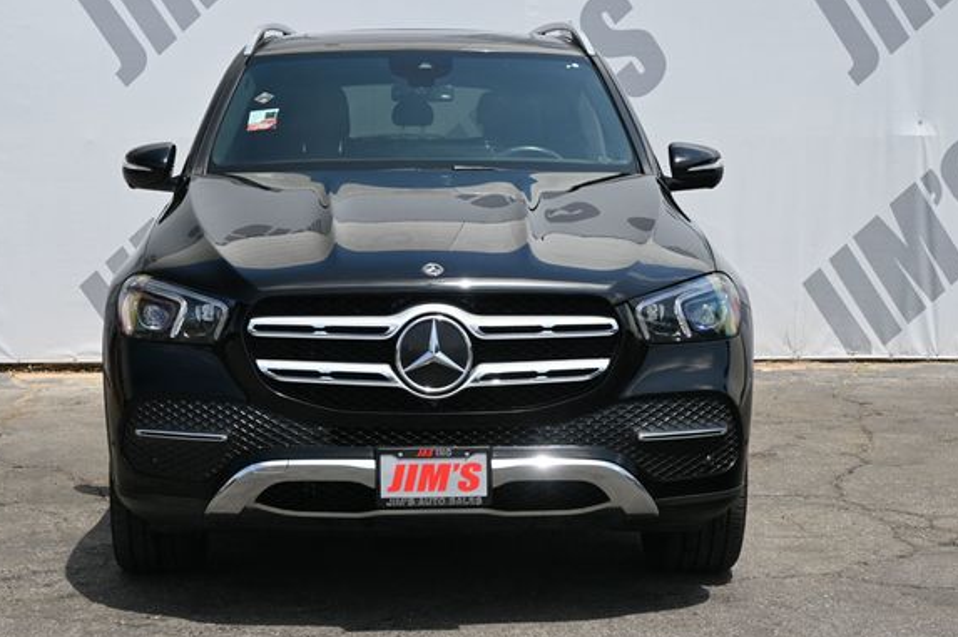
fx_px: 1781
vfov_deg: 20.3
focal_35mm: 67
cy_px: 292
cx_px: 431
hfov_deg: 30.1
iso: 110
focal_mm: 40
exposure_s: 1/250
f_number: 5.6
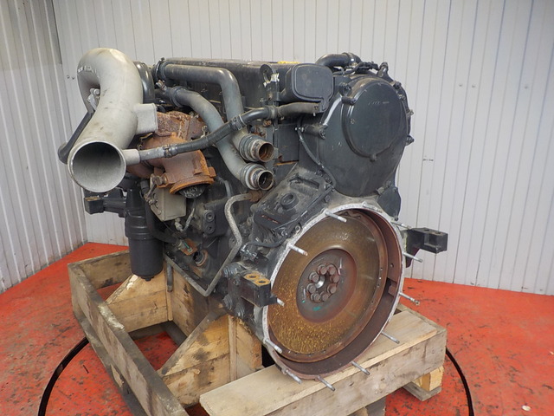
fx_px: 480
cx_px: 277
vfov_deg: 46.8
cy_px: 208
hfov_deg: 60.0
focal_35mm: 30
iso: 160
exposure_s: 1/30
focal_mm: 4.1
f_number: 3.3
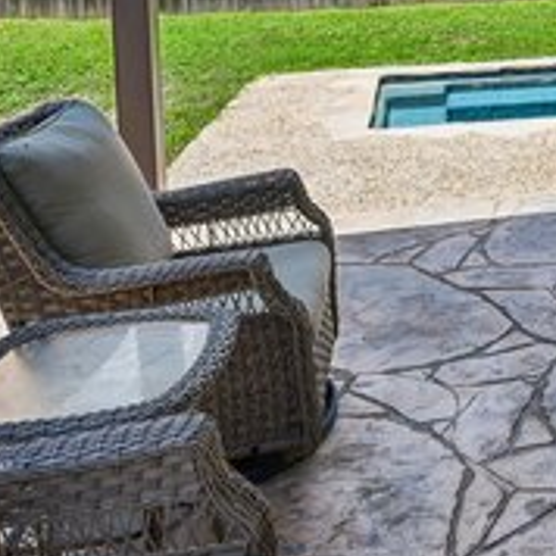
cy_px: -39
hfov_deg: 27.6
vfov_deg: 29.8
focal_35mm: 52
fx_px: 945
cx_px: 715
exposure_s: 1/400
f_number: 8
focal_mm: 17
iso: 400
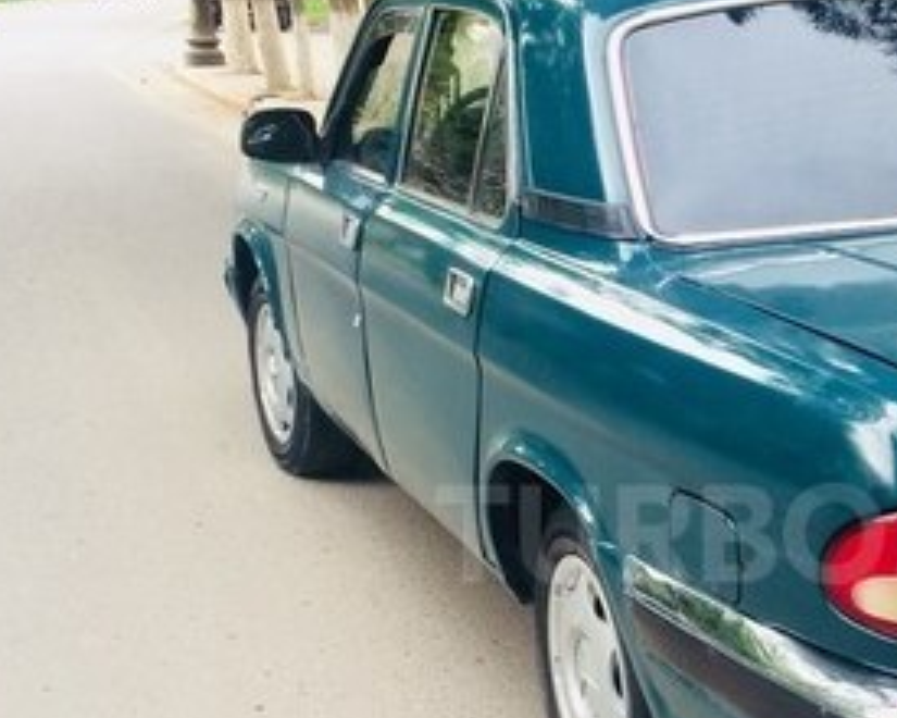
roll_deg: -0.9
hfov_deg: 27.1
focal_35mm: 68
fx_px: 1805
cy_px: 534
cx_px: 770
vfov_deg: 22.3
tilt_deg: -17.3
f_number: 2.2
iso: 40
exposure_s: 1/50
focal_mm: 4.15
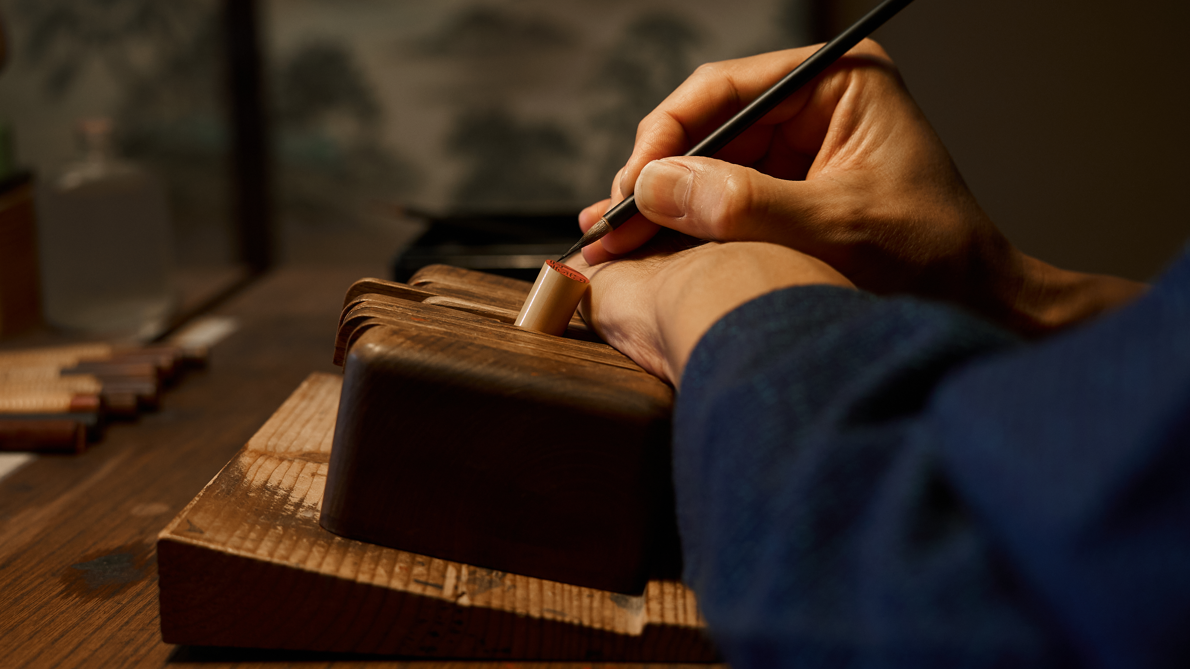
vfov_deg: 22.6
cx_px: 590
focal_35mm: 53
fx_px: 1672
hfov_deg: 39.2
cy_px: 296
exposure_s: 1/125
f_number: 4
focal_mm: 50
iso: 2000
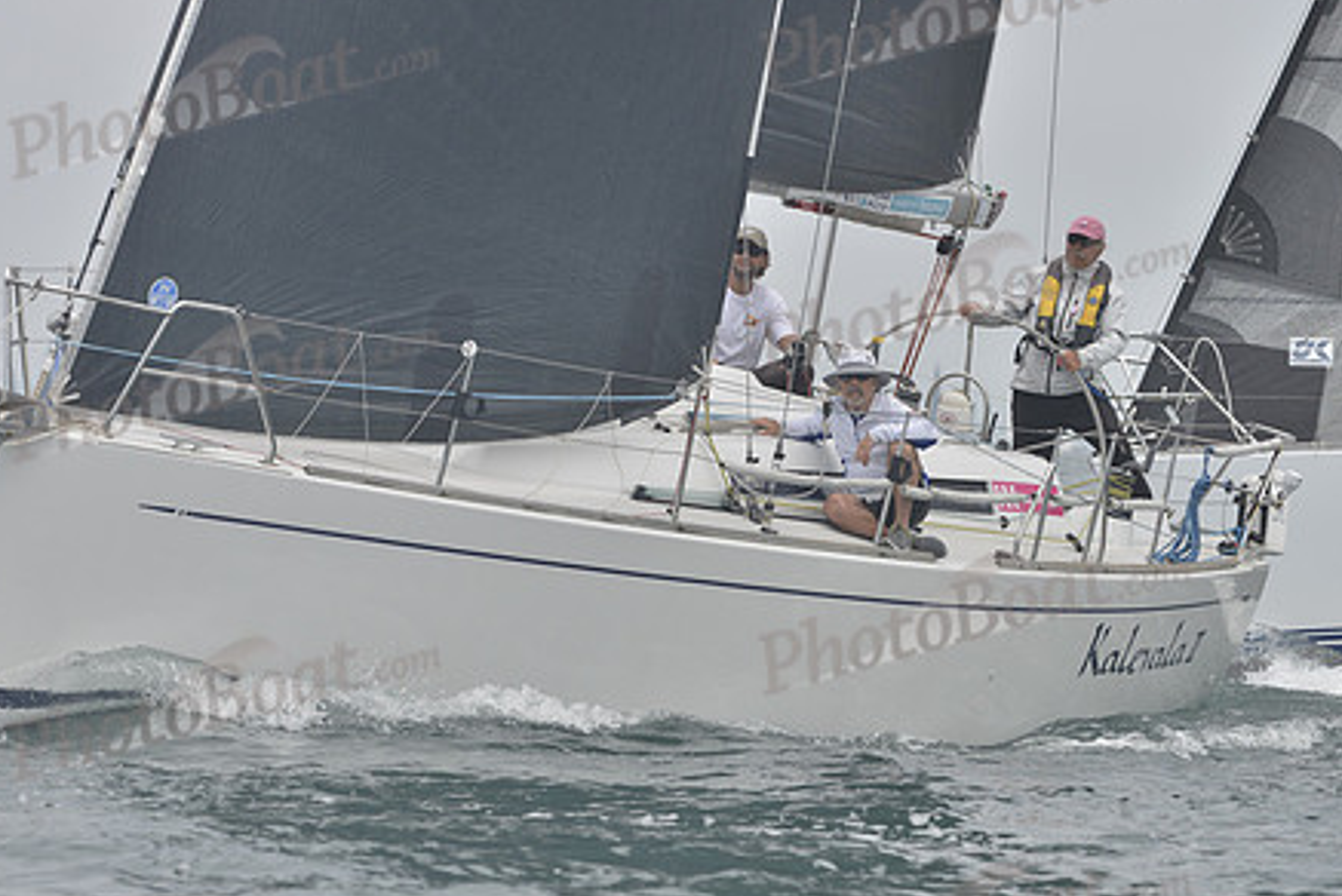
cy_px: 499
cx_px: 602
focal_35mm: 345
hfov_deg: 6.0
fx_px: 12869
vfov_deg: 4.0
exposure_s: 1/1000
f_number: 6.3
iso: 280
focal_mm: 260
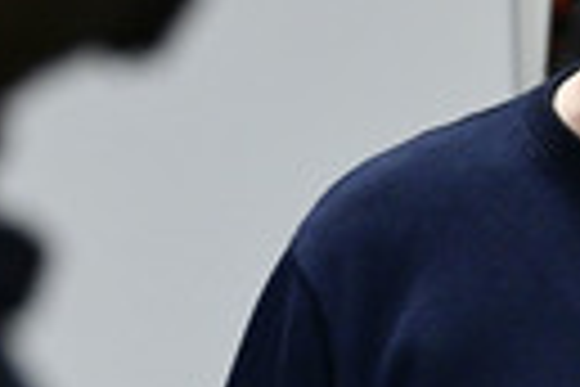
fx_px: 2416
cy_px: 112
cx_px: 839
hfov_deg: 13.0
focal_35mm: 150
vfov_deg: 9.1
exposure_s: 1/100
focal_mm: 43
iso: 3200
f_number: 4.5
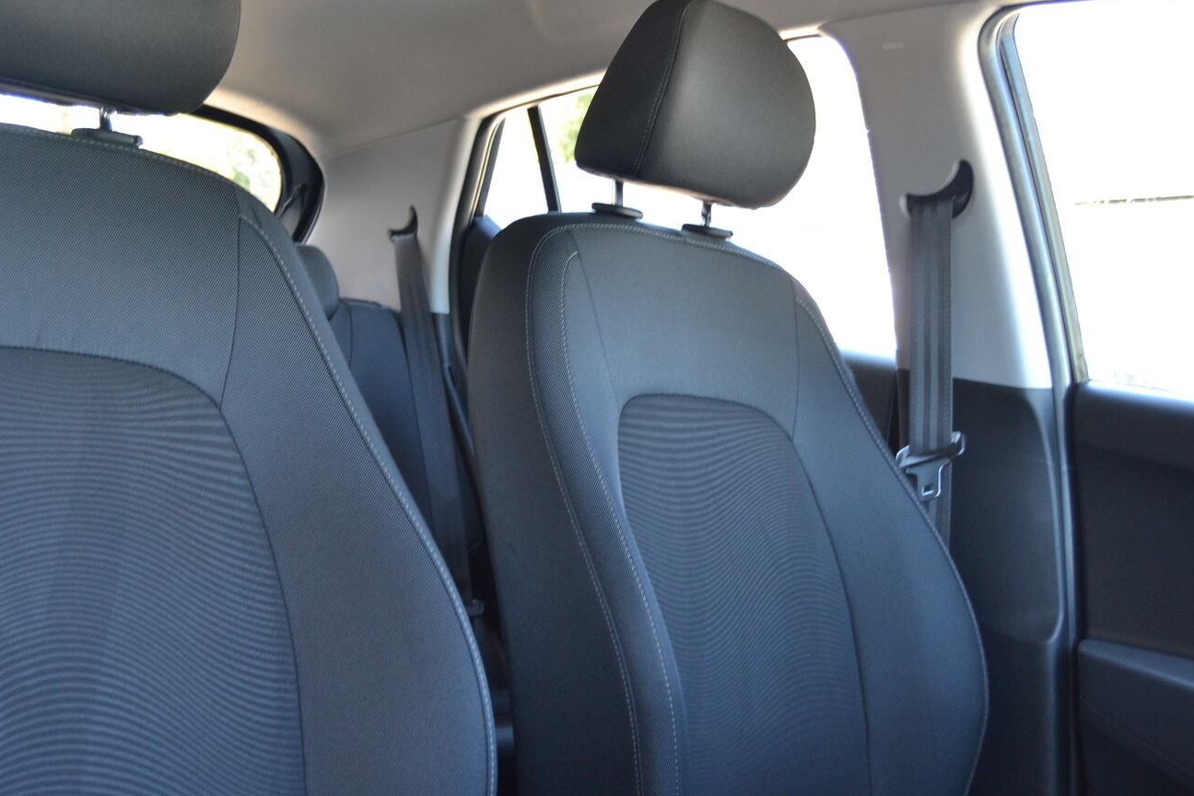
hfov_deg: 47.8
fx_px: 1327
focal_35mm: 40
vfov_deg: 33.4
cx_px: 417
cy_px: 400
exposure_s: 1/60
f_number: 3.5
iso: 450
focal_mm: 18
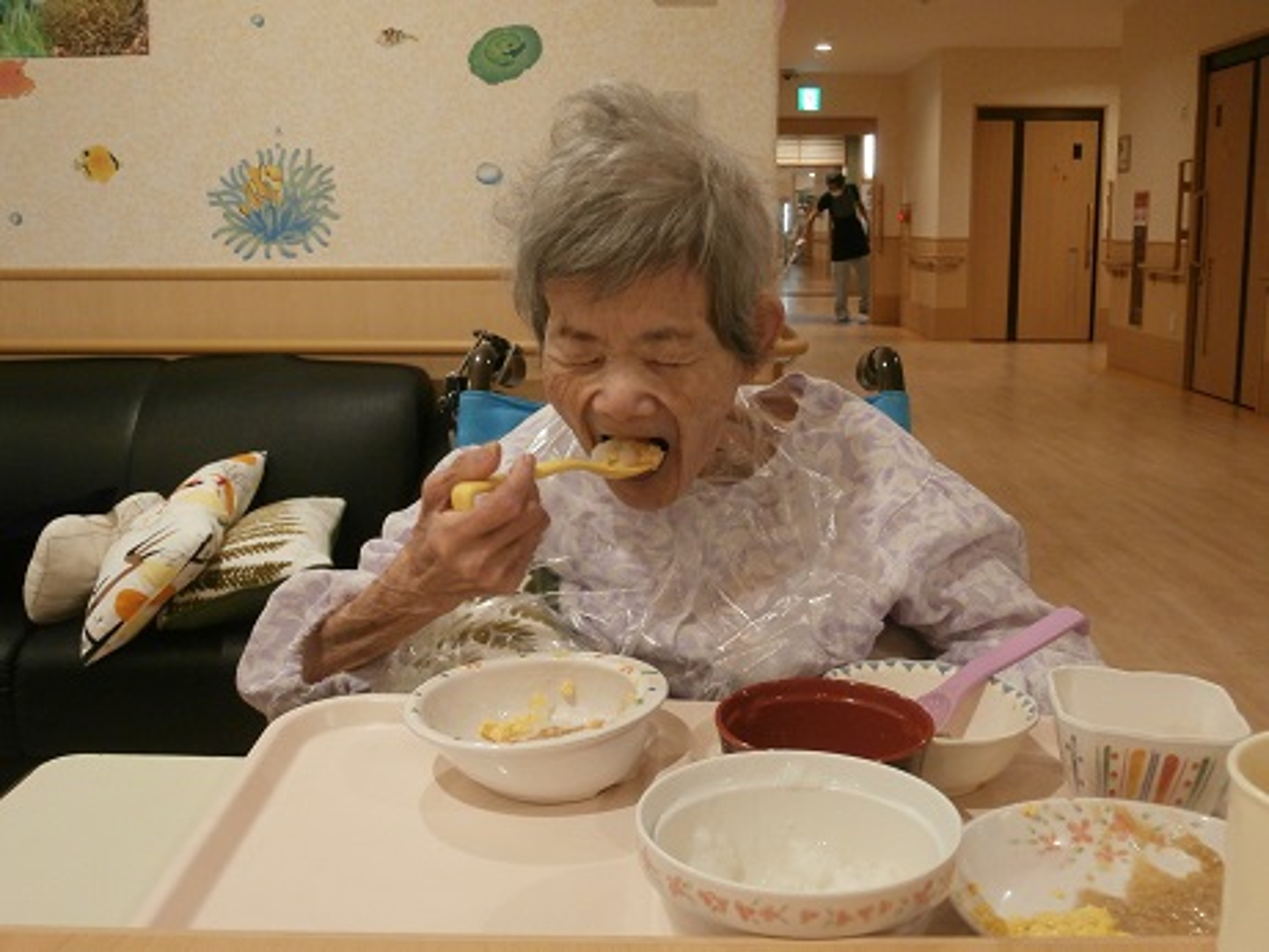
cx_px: 634
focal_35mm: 38
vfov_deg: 37.7
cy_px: 476
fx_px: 1393
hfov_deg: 49.0
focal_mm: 6.67
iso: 400
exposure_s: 1/30
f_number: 3.9
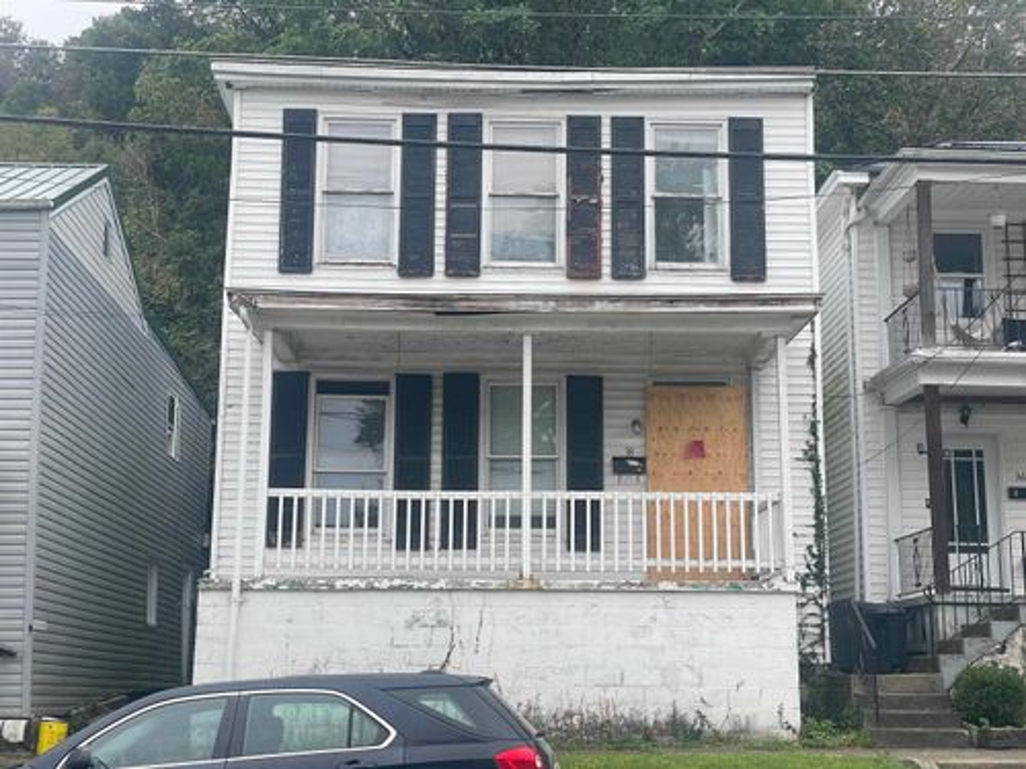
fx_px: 1541
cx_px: 513
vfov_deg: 28.0
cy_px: 384
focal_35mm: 52
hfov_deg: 36.8
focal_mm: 6
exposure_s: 1/333
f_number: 2
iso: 25
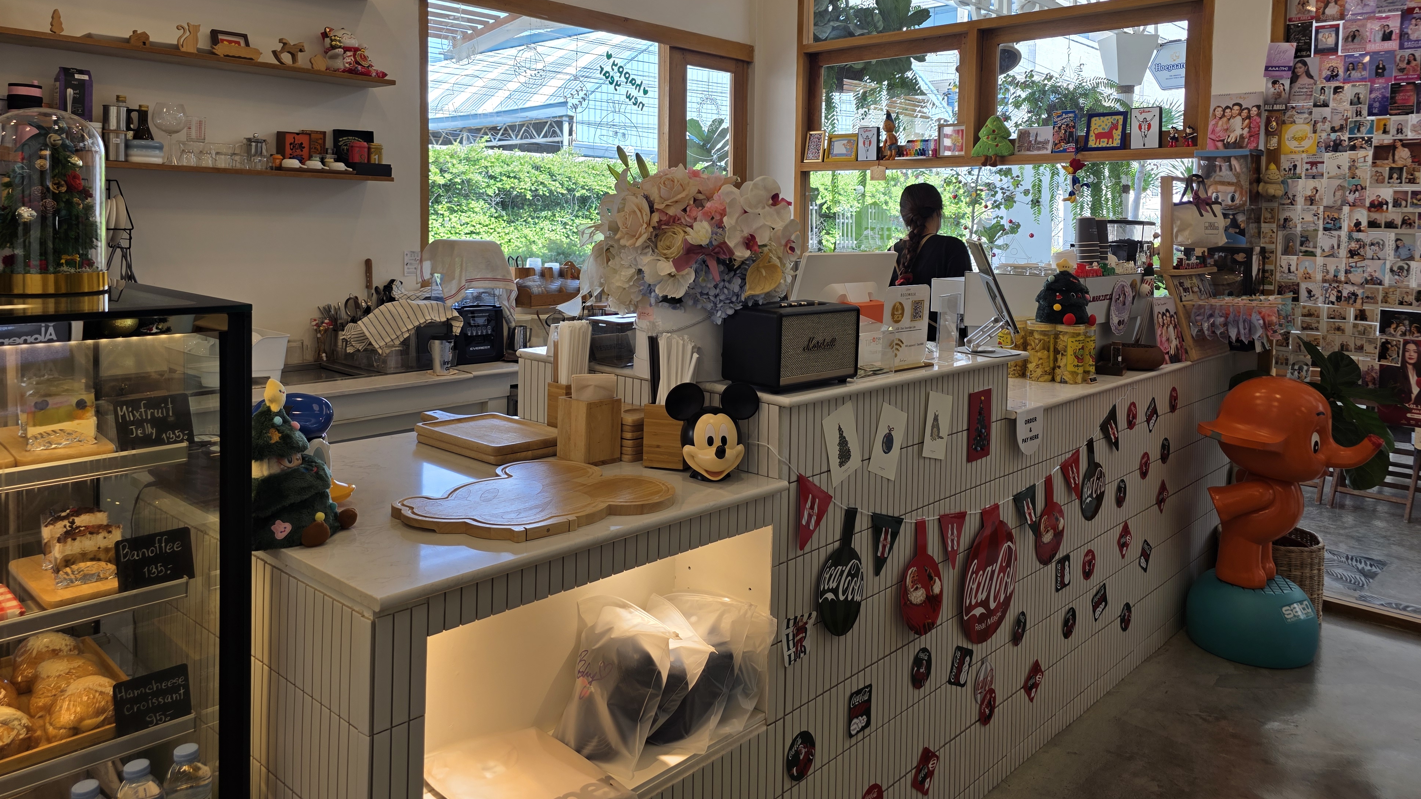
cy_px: 259
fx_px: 980
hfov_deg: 71.9
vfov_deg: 43.7
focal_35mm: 26
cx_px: 701
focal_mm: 6.3
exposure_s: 1/100
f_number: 1.7
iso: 12
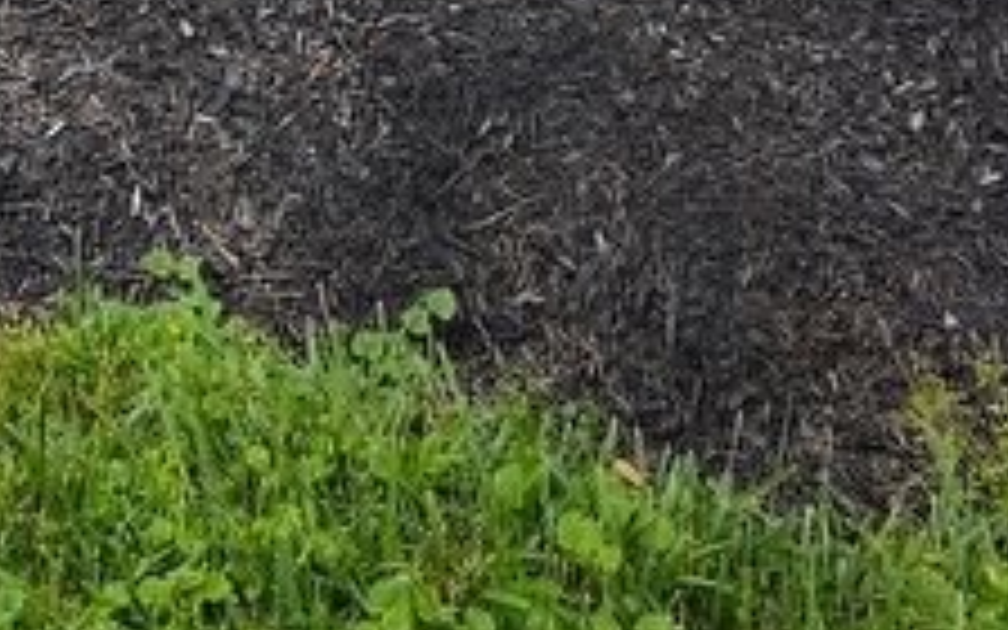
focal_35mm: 87
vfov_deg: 12.9
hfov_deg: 23.4
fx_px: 2390
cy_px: -662
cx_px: 166
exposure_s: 1/689
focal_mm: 5.56
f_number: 1.8
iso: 100
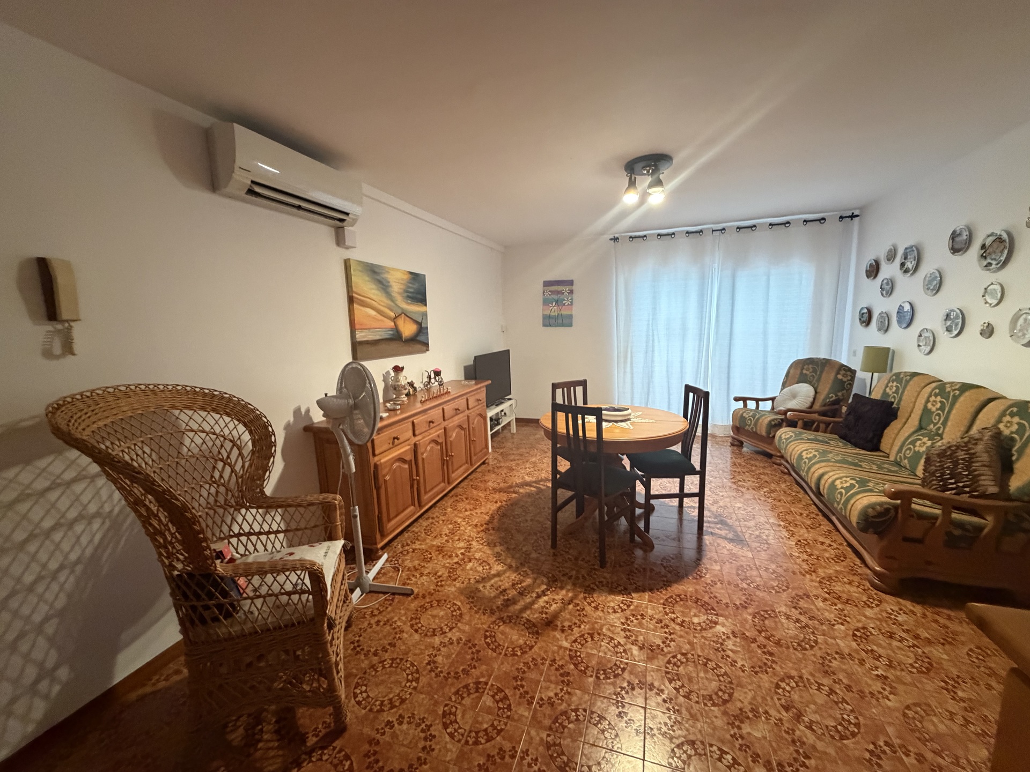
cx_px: 515
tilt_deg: -8.9
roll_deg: +2.4
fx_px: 417
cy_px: 386
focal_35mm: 14
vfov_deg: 85.7
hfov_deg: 102.1
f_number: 2.2
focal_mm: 2.22
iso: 500
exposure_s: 1/50
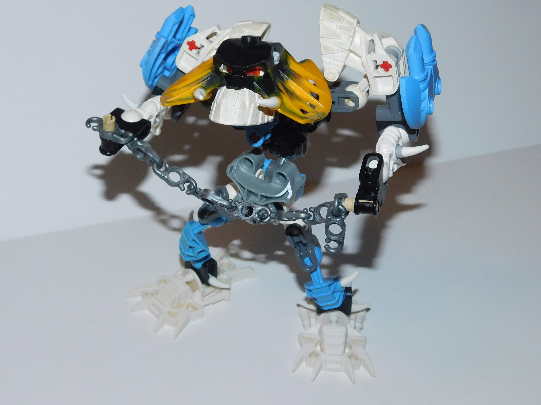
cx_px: 254
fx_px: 891
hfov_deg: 33.8
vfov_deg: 25.7
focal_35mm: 57
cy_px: 214
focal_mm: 8
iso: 200
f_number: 3.7
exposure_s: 1/30
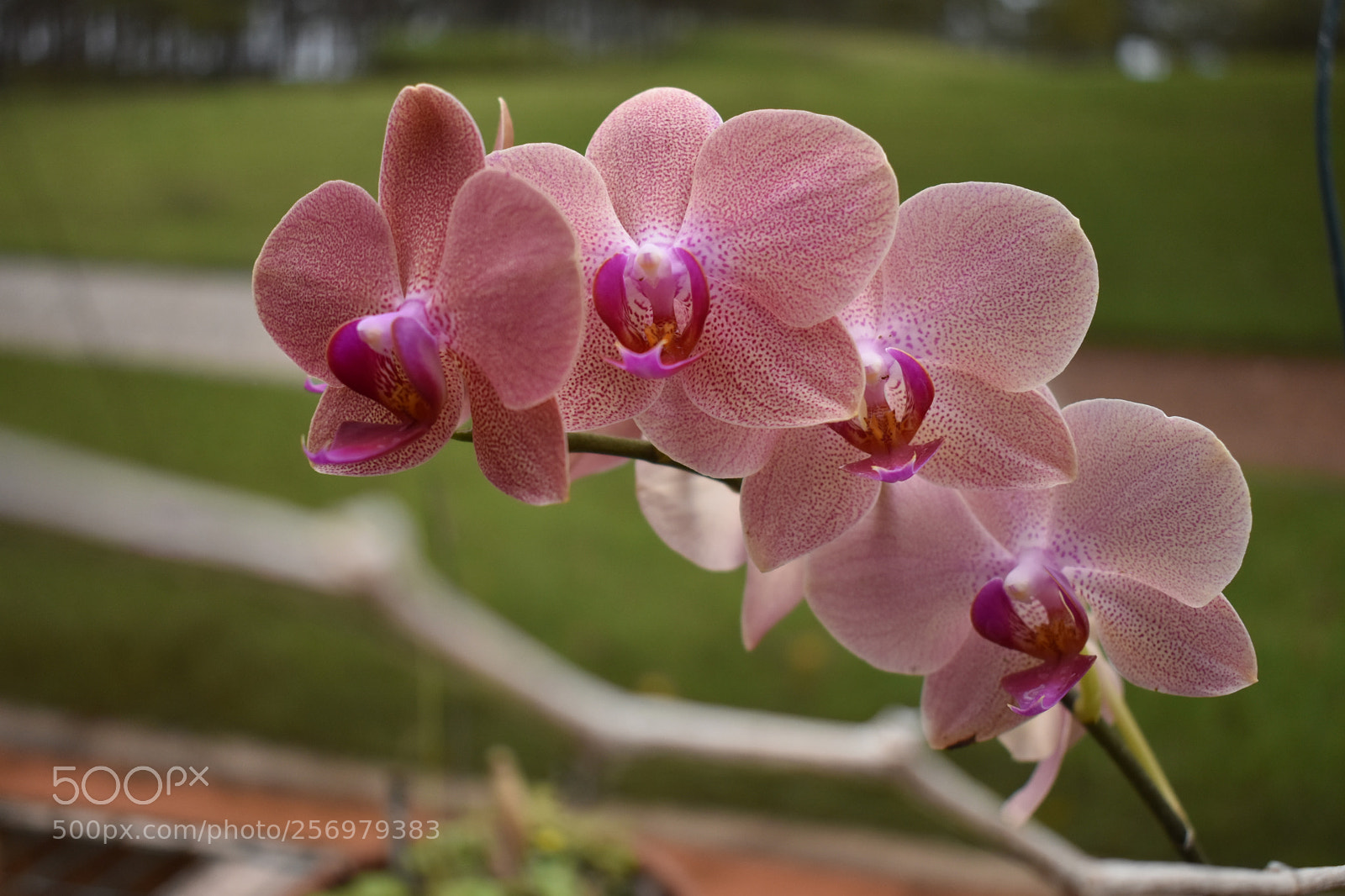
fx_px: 1625
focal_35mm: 44
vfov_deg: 30.8
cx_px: 672
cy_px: 448
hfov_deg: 45.0
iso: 560
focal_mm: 29
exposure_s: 1/1600
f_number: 4.2
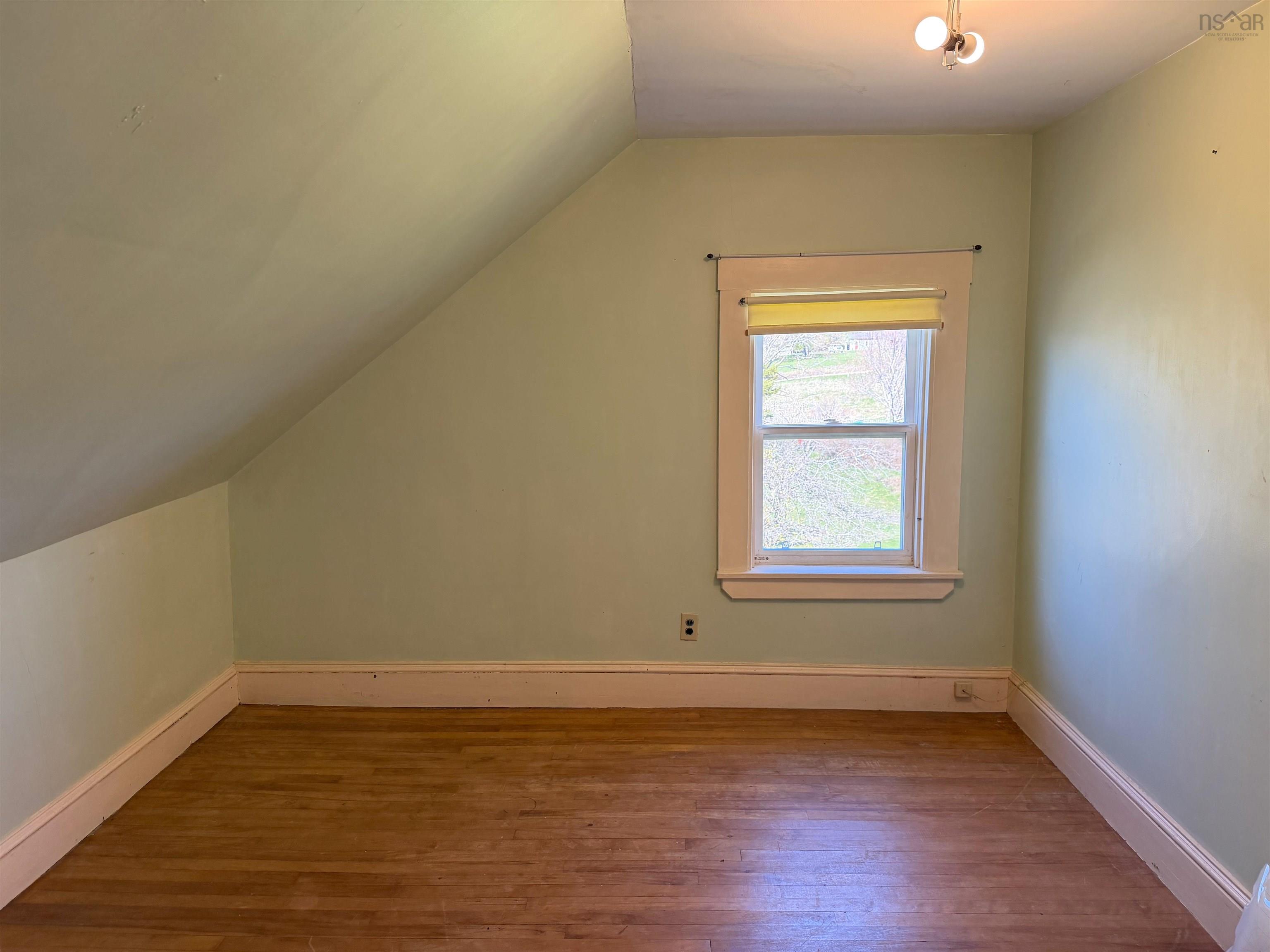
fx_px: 881
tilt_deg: -6.2
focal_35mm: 24
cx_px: 635
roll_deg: +1.5
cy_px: 476
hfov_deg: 71.6
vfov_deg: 56.8
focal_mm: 6.76
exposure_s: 1/189
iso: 200
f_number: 1.78
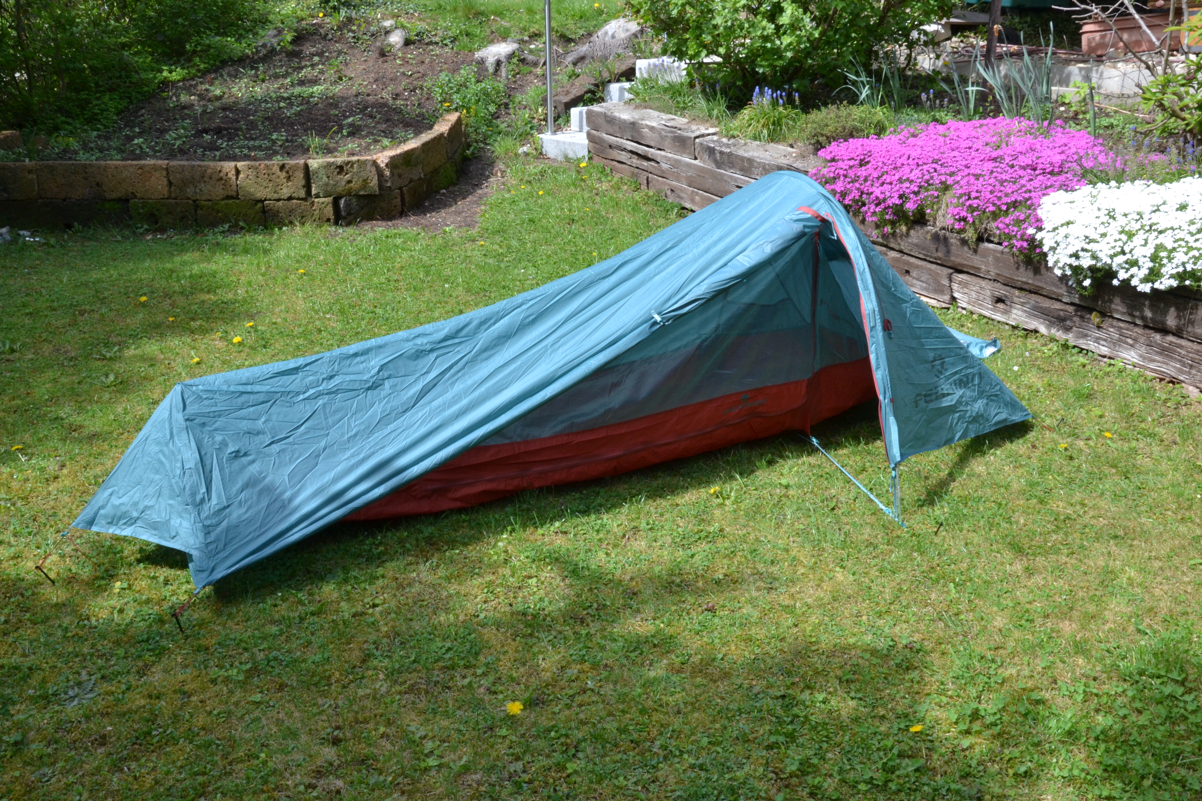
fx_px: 1102
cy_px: 400
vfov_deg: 40.0
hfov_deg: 57.2
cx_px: 601
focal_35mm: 33
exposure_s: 1/60
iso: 500
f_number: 25
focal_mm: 22
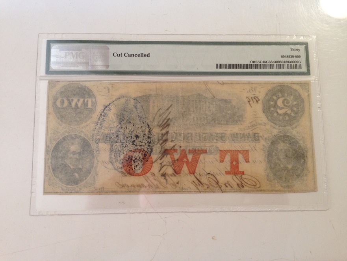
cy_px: 130
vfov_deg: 43.0
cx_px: 174
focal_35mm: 33
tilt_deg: -82.2
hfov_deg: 55.3
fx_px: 331
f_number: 2.4
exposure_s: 1/20
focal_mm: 4.12
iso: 125
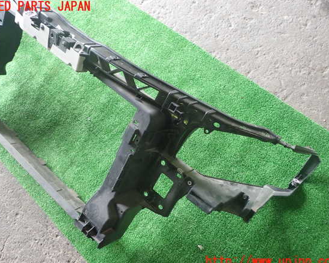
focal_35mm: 32
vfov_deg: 45.8
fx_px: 312
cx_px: 161
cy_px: 134
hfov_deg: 55.7
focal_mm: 5.4
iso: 200
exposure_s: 1/40
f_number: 2.3
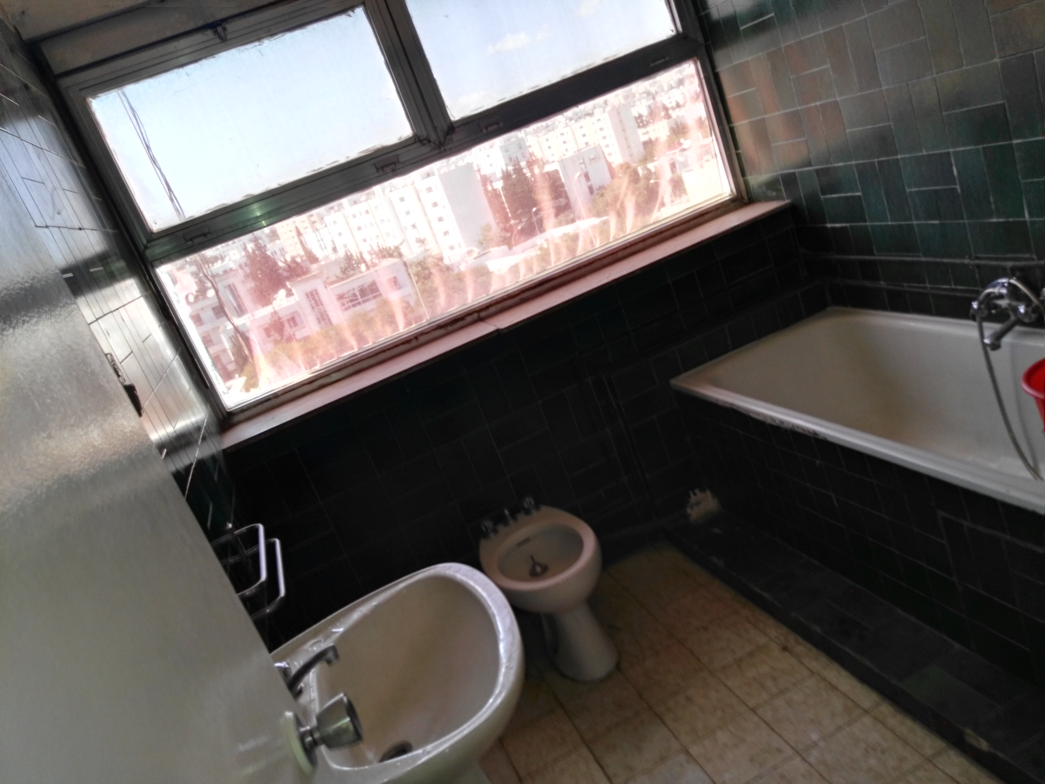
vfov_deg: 49.7
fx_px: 845
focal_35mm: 28
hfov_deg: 63.4
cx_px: 522
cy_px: 392
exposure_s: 1/30
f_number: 2
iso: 66
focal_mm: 2.96
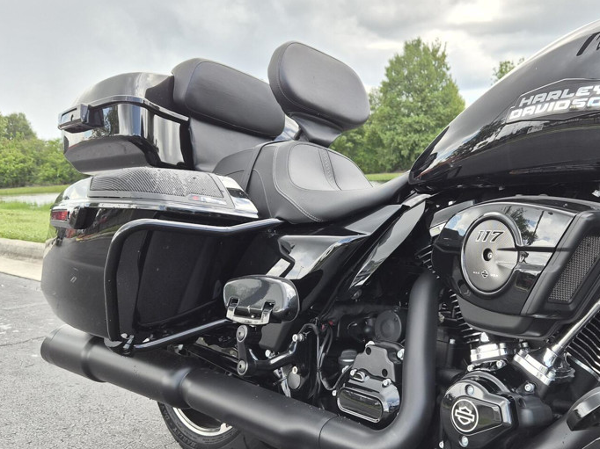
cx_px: 390
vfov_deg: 39.6
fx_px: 624
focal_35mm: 36
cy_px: 252
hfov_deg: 50.6
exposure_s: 1/856
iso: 80
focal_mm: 5.4
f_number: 1.8
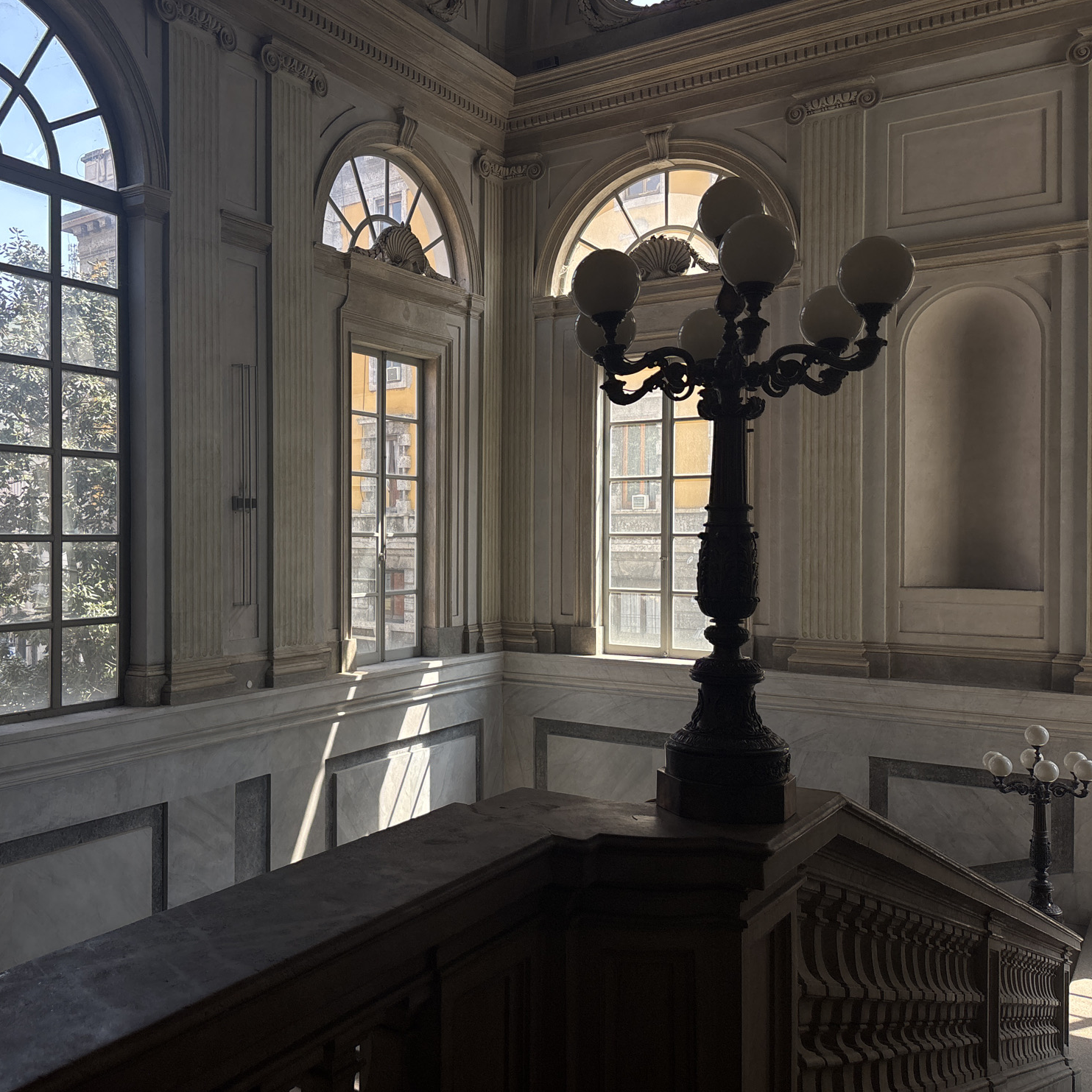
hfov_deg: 51.9
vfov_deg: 52.5
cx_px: 404
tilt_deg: -0.2
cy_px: 543
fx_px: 1106
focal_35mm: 31
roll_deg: -0.2
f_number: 1.6
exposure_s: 1/512
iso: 50
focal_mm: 5.96
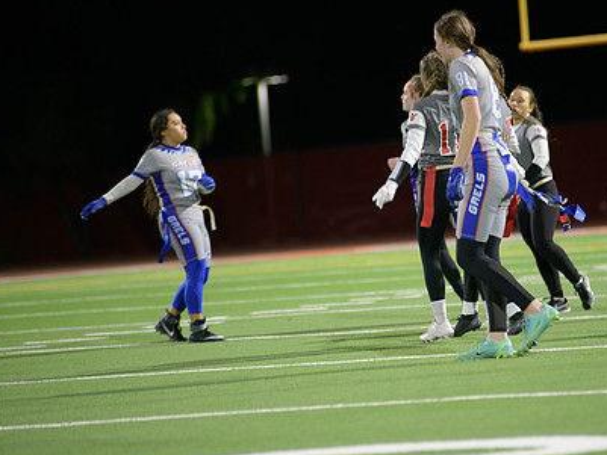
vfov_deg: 5.3
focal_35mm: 278
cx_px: 424
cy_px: 205
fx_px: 4876
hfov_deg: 7.1
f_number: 2.8
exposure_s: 1/200
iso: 1600
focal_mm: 200
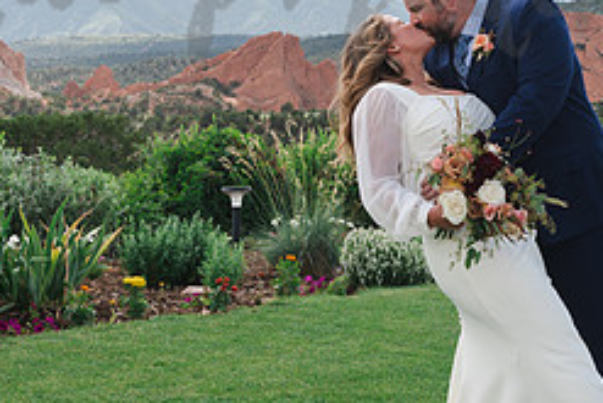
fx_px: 1240
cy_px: -39
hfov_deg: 27.1
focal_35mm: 74
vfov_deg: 17.8
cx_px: 413
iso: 125
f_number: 7.1
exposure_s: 1/125
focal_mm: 30
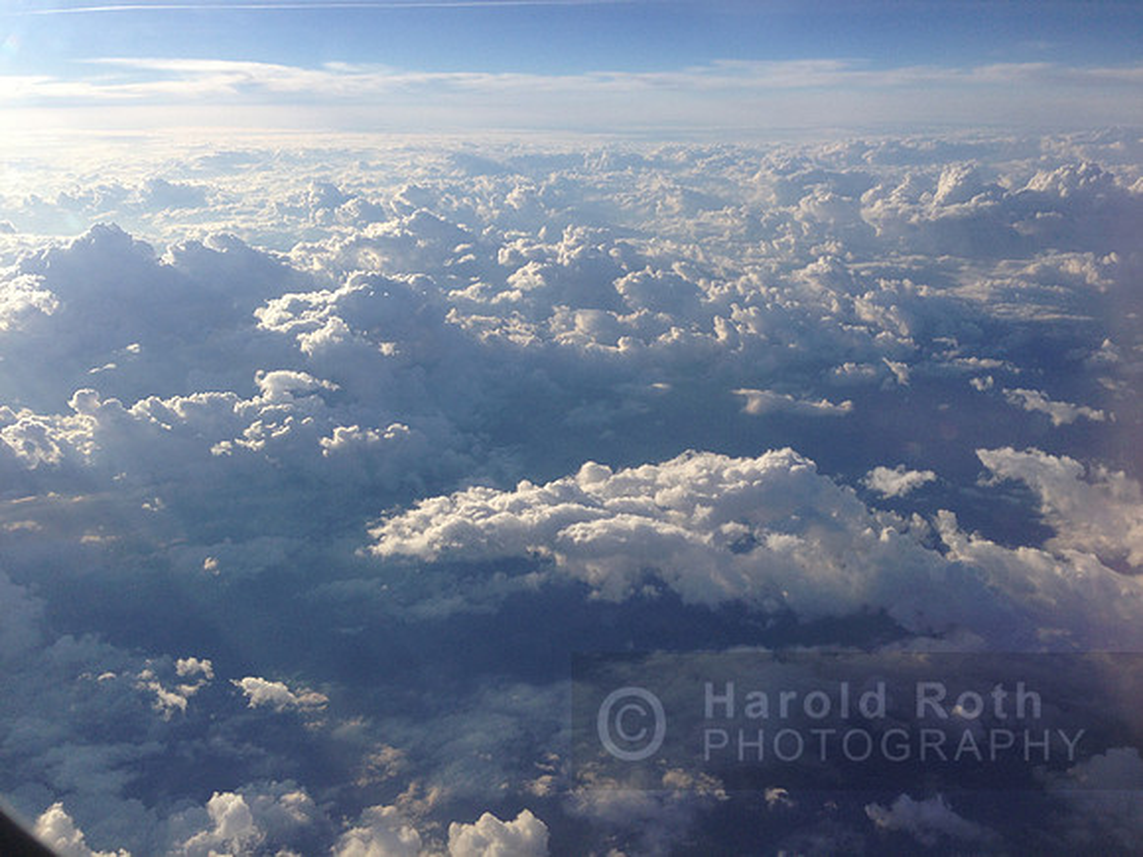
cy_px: 428
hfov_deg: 55.4
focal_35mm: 33
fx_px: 1090
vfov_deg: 42.9
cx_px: 572
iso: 50
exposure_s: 1/2463
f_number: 2.4
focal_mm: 4.13
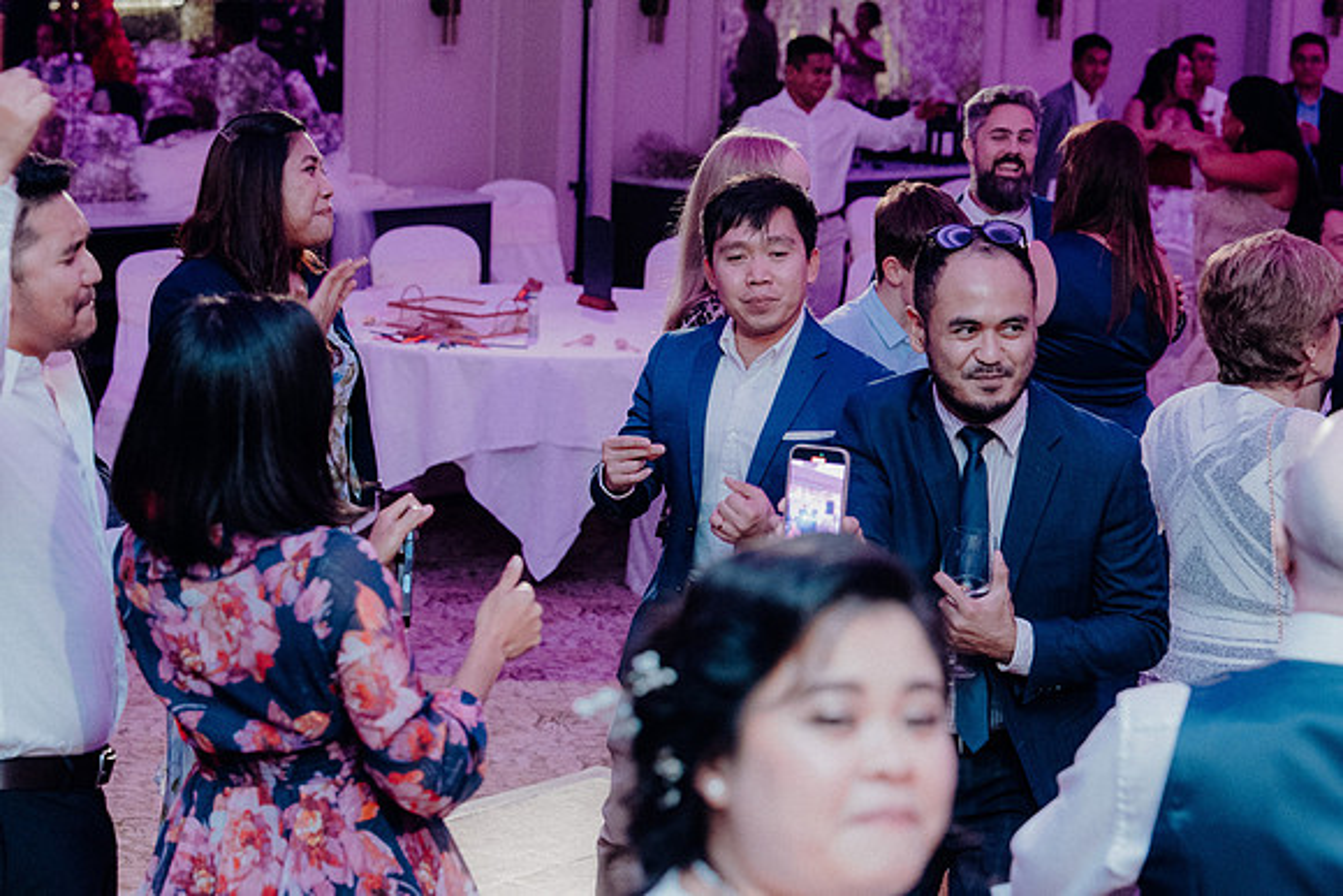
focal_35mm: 81
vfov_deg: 16.9
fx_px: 3022
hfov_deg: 25.1
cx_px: 672
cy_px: 448
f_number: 3.5
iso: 3200
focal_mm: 54
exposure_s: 1/160
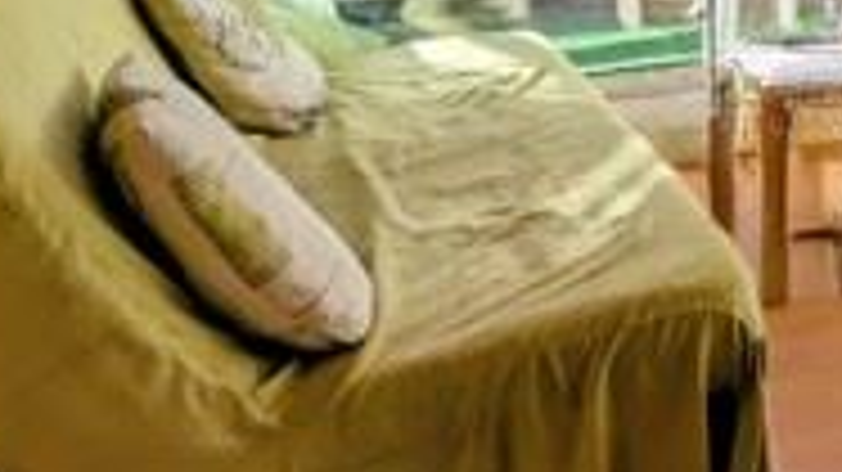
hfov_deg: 24.7
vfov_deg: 18.9
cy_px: -234
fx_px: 1250
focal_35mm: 56
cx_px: 1373
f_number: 1.7
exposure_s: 1/2041
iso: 51
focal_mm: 2.02
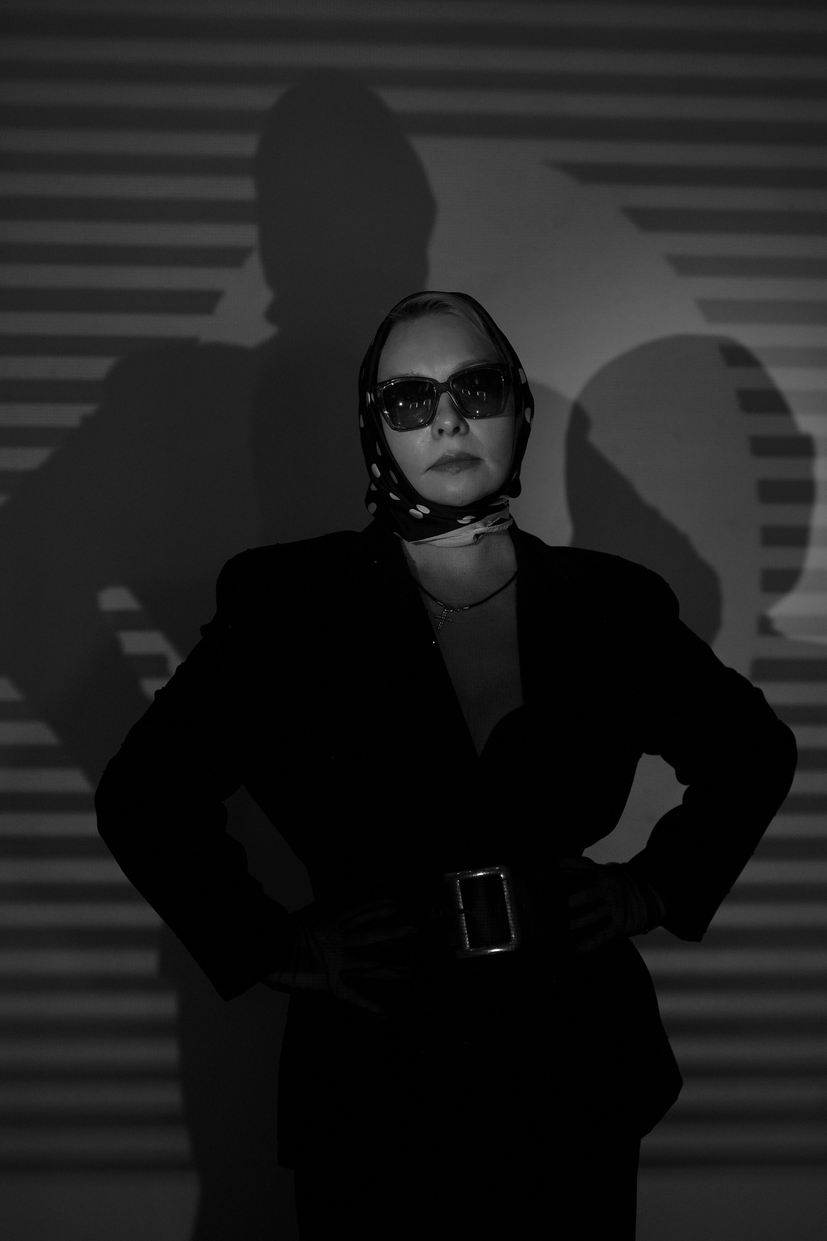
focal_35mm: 123
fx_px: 4238
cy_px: 620
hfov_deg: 11.1
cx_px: 414
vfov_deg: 16.7
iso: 800
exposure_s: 1/125
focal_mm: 123
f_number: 2.8
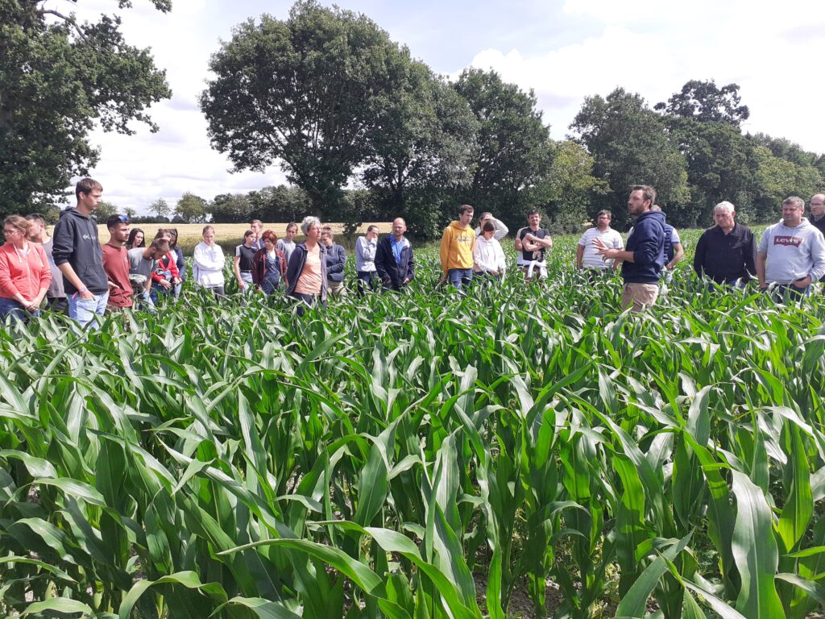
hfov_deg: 65.3
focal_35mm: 27
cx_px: 412
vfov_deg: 51.4
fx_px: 643
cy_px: 310
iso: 40
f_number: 1.9
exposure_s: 1/1319
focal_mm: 3.6
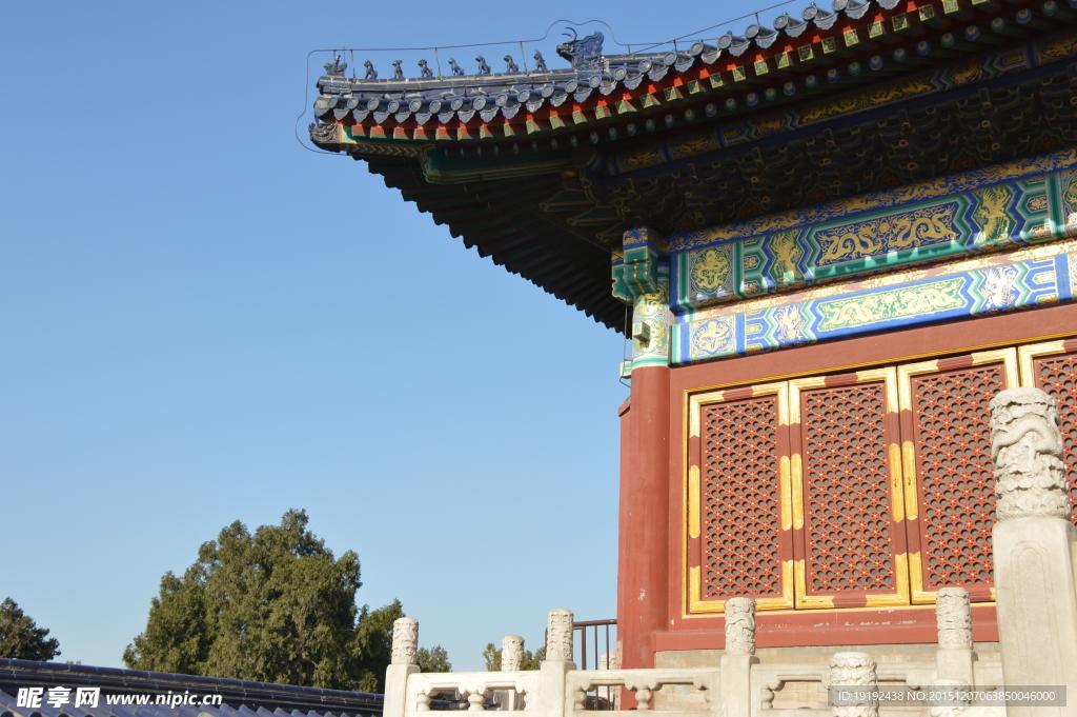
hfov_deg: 48.0
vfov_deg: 33.0
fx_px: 1211
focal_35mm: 40
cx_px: 538
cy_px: 358
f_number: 8
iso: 200
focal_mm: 27
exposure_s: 1/250
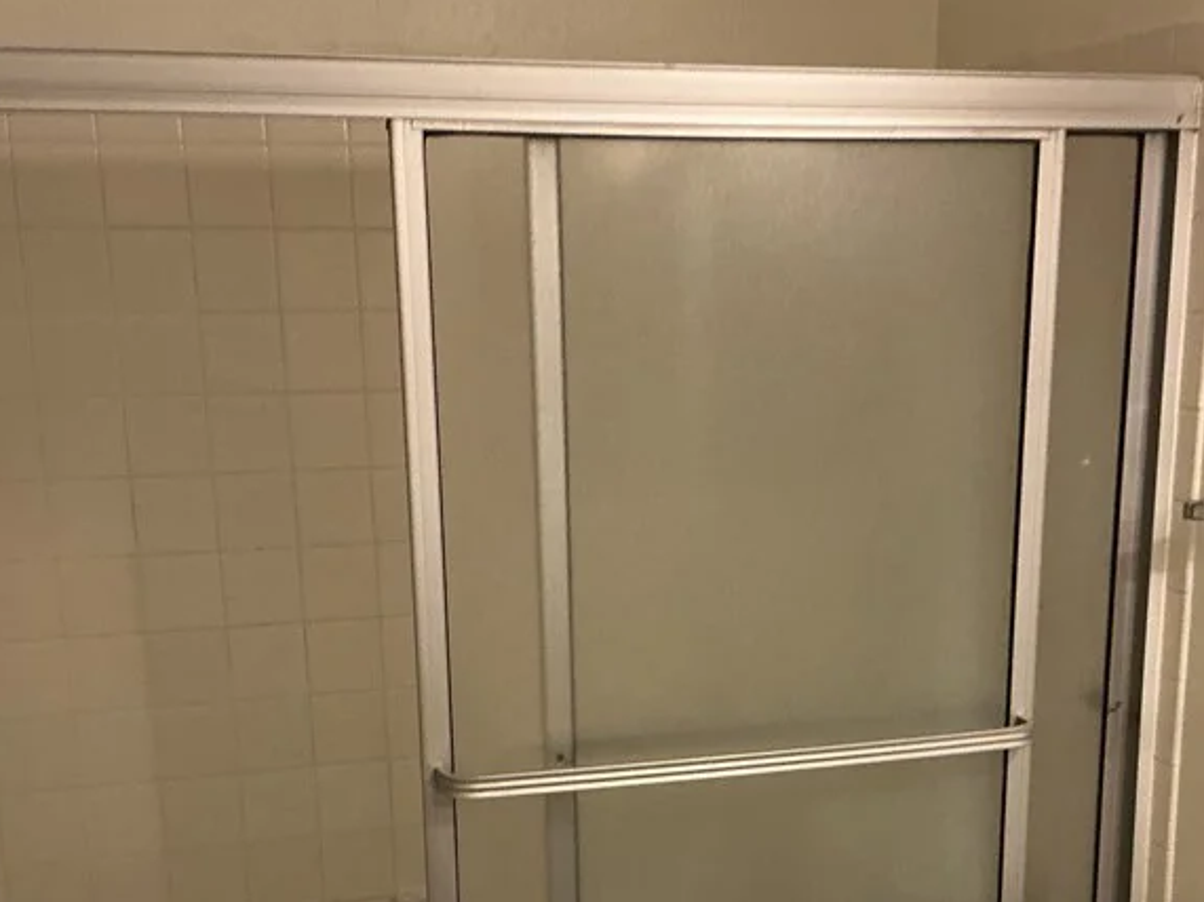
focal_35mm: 52
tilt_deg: -18.5
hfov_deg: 36.8
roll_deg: +0.7
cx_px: 690
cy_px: 754
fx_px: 1808
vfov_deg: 27.3
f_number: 1.8
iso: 100
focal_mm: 3
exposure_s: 1/60
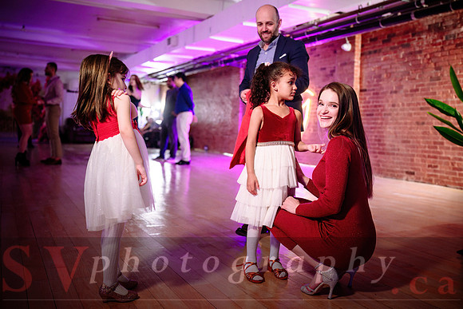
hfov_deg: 52.7
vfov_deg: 36.7
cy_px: 150
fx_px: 465
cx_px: 262
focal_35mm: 36
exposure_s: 1/200
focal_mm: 32
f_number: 2
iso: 2000
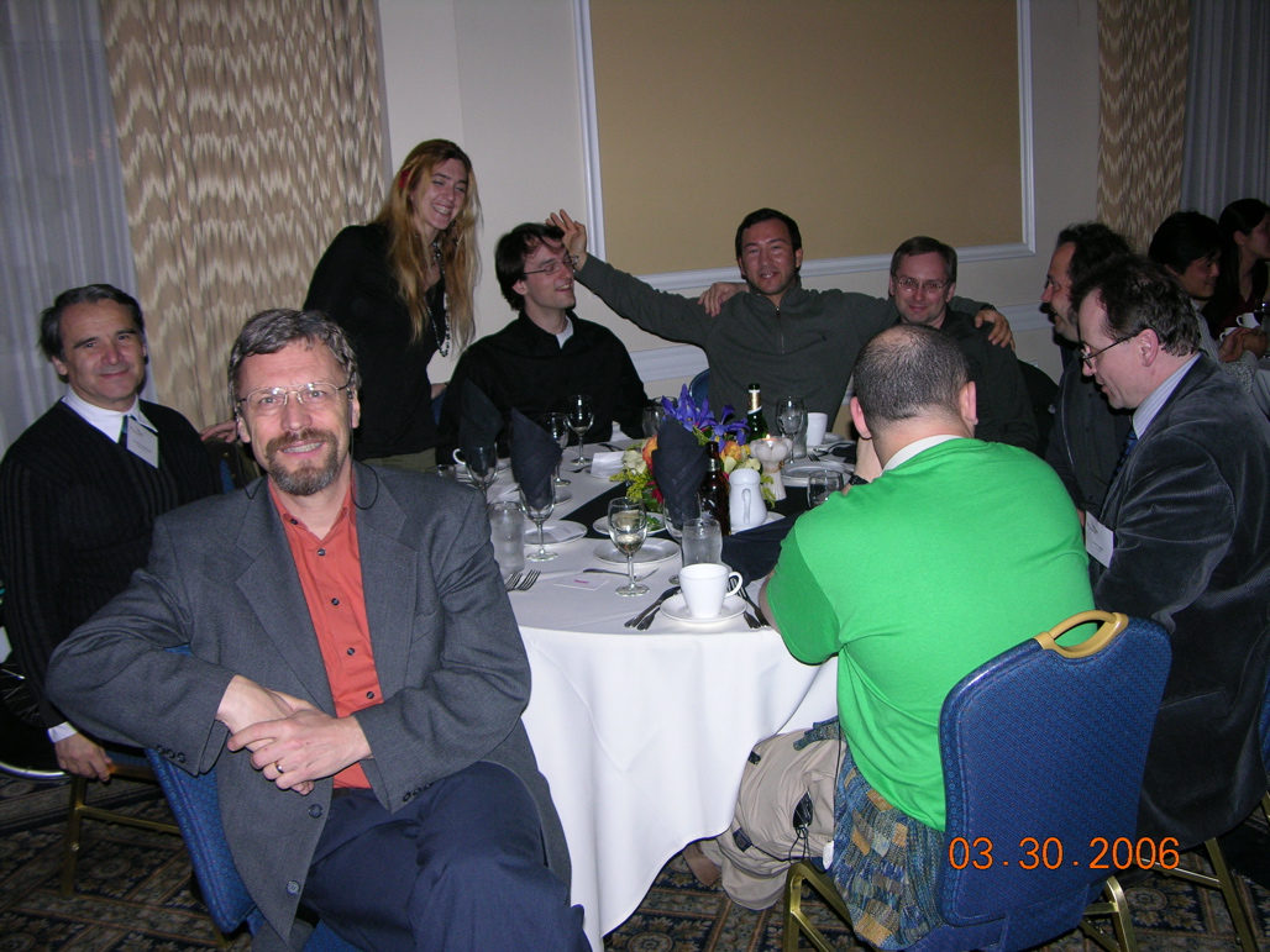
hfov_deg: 52.6
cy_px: 476
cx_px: 635
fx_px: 1284
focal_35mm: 35
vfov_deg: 40.7
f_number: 2.8
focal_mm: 9
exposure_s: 1/60.1
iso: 100
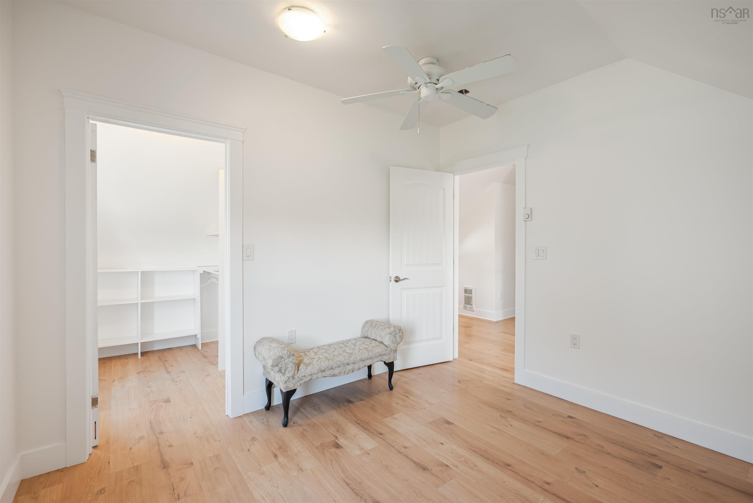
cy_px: 252
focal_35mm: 16
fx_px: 345
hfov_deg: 95.0
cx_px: 376
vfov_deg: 72.1
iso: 320
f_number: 4.5
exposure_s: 1/80
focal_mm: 16.5
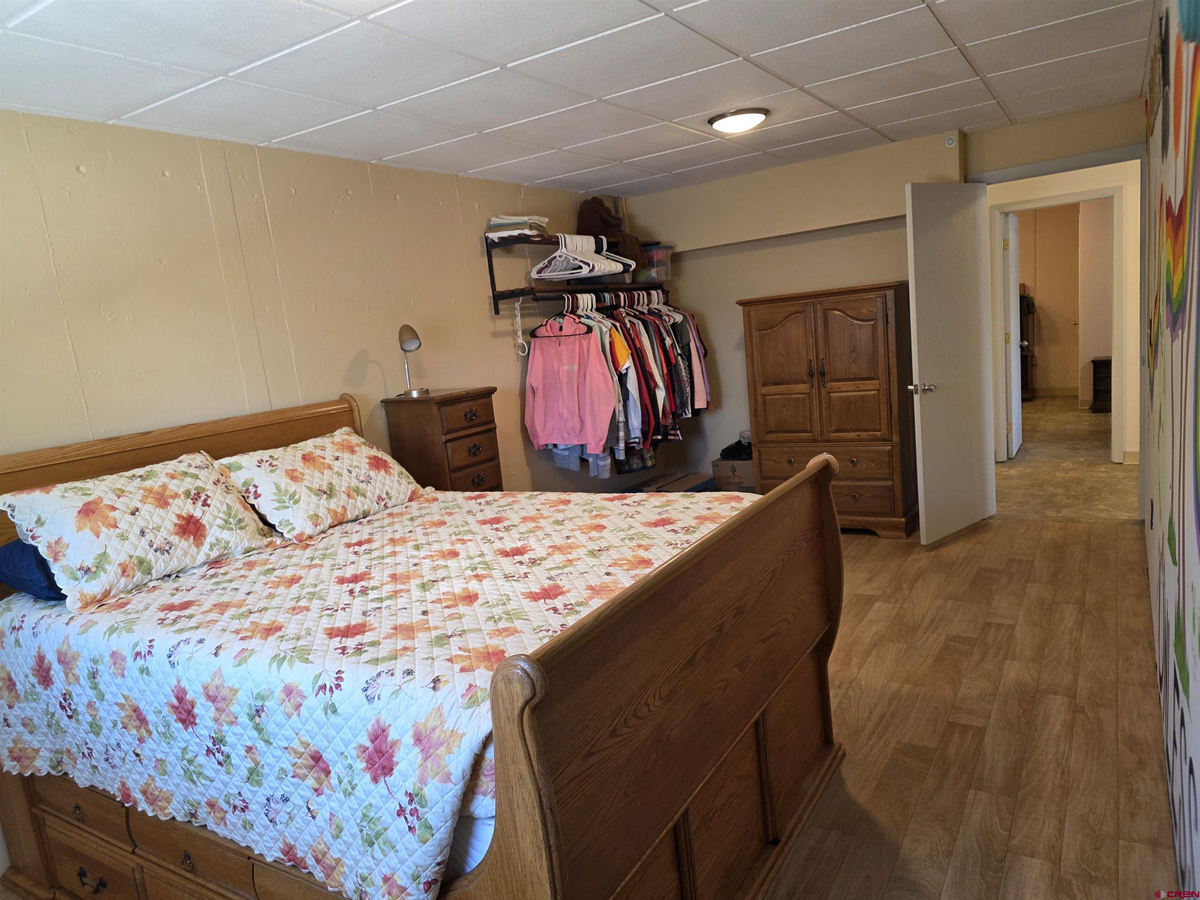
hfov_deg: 73.9
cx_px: 600
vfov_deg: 58.9
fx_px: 797
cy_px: 450
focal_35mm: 23
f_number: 1.7
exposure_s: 1/120
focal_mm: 6.3
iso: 160
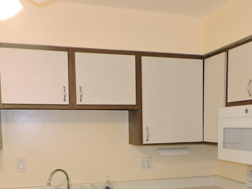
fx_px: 335
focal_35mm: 46
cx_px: 149
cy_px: 161
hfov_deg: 41.1
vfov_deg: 30.5
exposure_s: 1/30
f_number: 3
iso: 200
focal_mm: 4.3
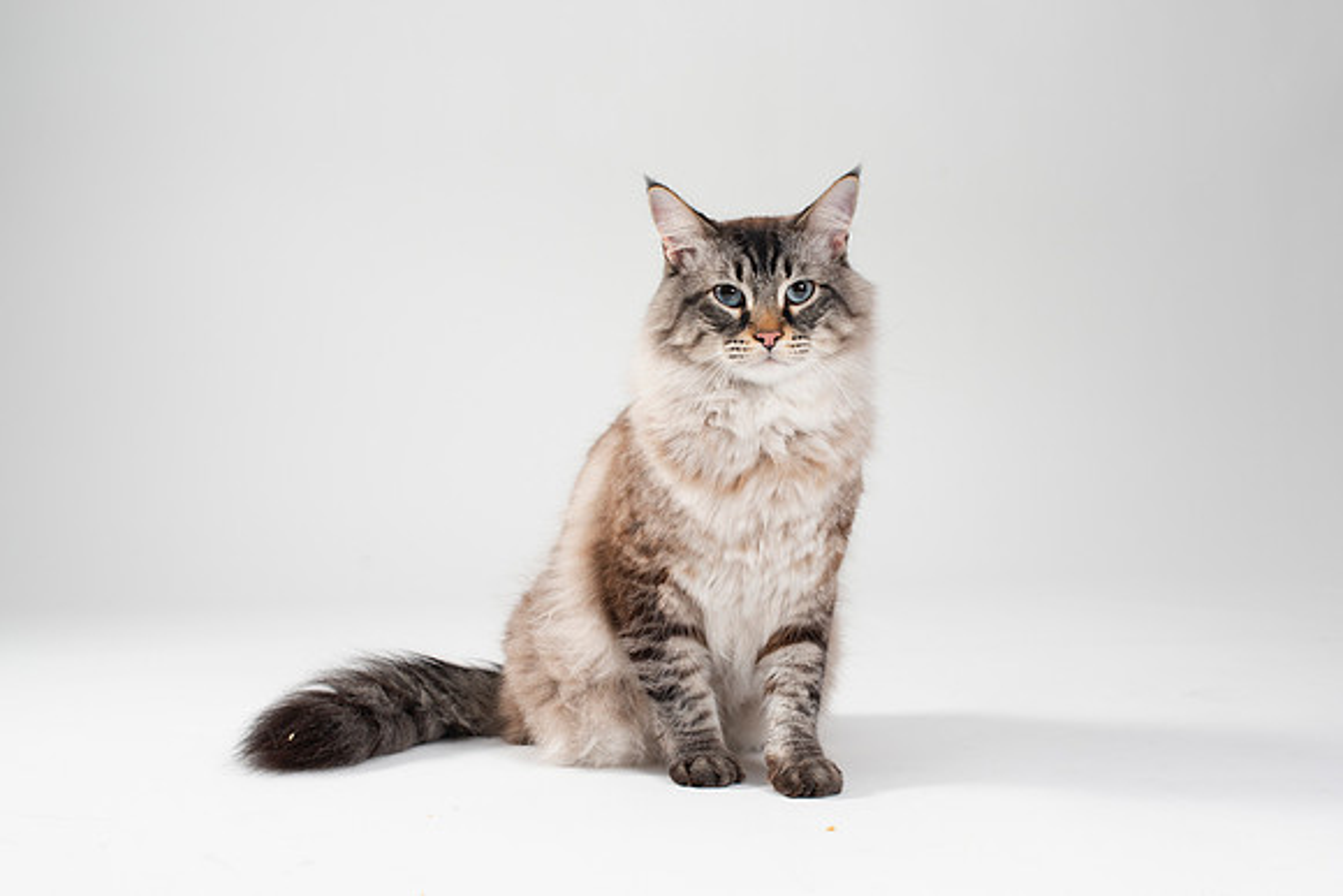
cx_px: 704
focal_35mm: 57
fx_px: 2122
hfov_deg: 35.1
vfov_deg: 23.8
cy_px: 473
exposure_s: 1/200
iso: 250
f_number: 6.3
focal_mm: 50
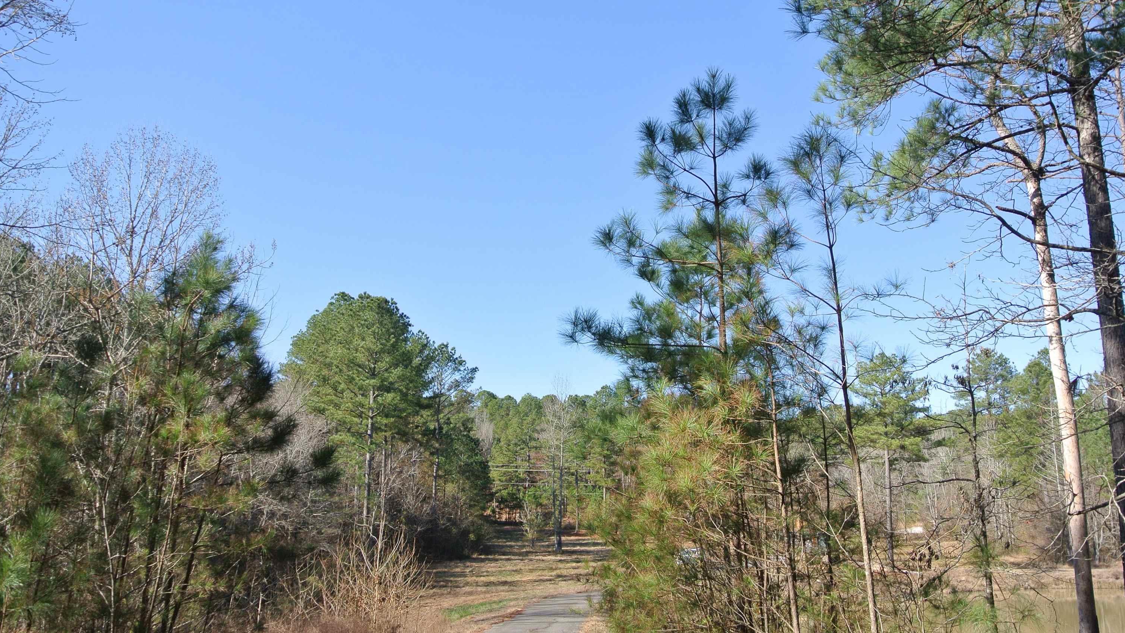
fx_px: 925
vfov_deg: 37.7
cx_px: 558
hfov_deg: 62.6
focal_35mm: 31
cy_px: 366
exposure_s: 1/320
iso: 100
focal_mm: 11
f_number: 4.5
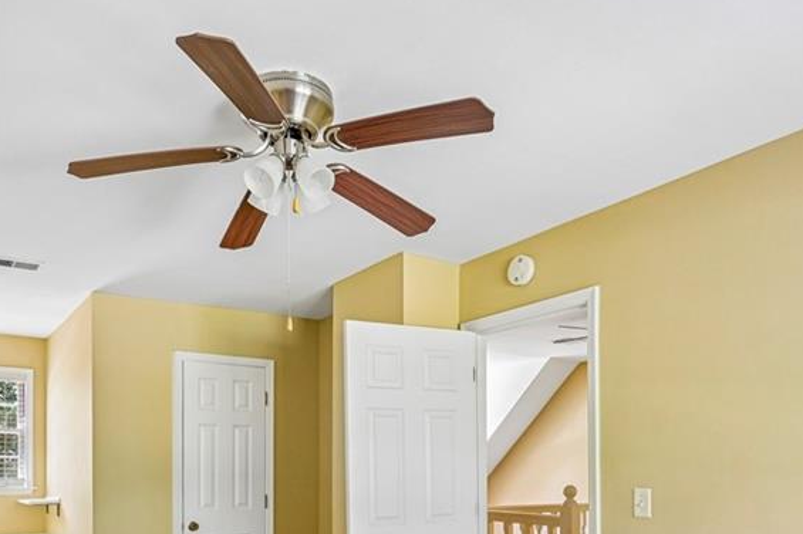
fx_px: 667
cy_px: 464
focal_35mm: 30
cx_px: 358
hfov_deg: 62.0
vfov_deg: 40.9
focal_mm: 16.5
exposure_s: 1/25
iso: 400
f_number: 8
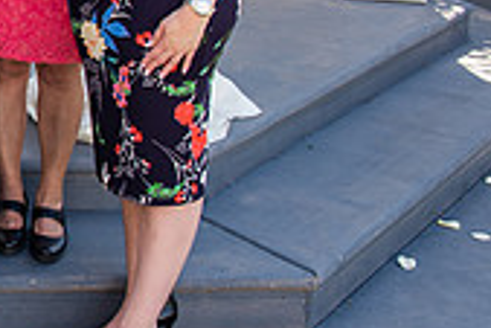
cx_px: -317
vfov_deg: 13.8
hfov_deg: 18.1
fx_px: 1310
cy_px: -74
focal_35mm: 96
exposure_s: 1/125
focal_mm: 28
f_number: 5
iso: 100
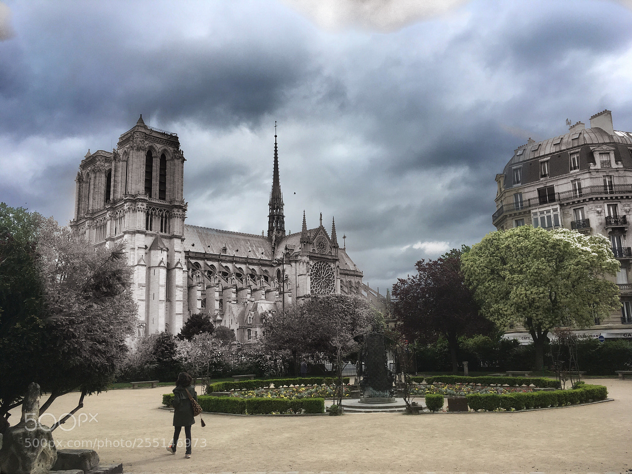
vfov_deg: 48.2
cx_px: 316
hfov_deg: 61.7
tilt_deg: +11.8
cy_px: 237
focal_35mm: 29
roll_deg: +0.5
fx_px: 529
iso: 25
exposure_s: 1/1538
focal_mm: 4.15
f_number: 2.2
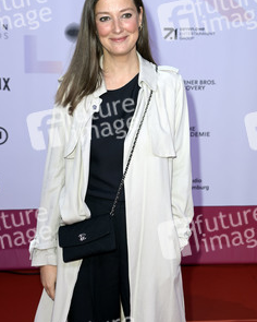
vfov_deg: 27.1
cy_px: 179
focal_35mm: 70
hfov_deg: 21.8
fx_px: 666
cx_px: 114
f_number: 5.6
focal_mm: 55
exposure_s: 1/250
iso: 400
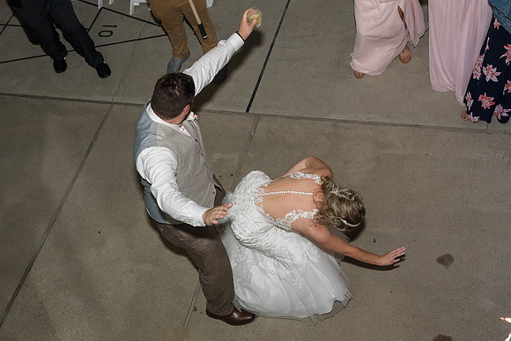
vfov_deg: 26.9
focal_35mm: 50
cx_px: 237
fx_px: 713
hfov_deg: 39.4
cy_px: 200
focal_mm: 27
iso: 2000
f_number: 7.1
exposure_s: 1/80
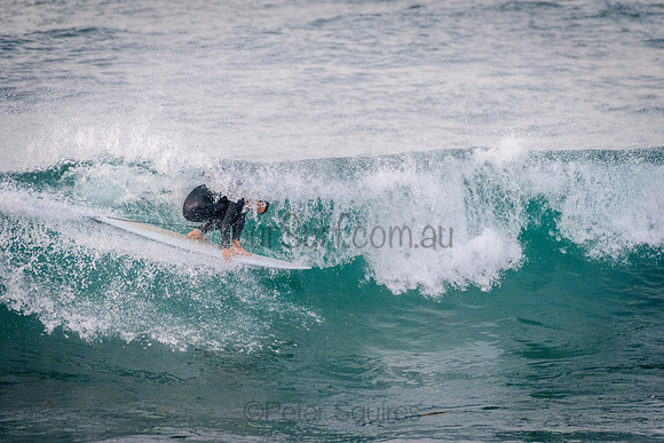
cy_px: 220
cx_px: 357
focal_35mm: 612
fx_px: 11298
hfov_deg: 3.4
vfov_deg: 2.2
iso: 1250
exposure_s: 1/2000
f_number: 5.6
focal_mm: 500
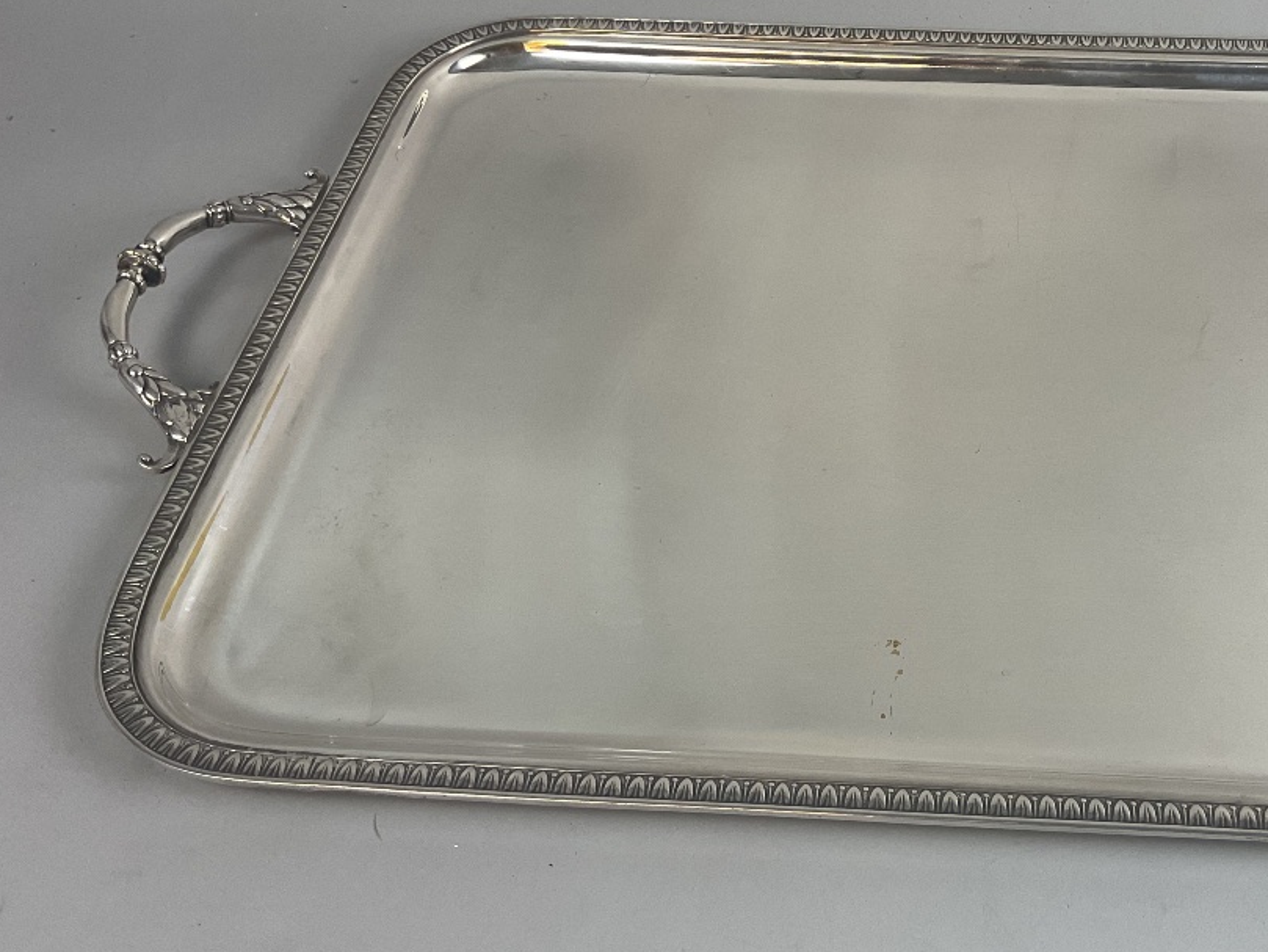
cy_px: 422
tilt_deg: -47.1
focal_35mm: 43
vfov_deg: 33.6
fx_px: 1575
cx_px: 933
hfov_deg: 42.6
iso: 40
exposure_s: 1/100
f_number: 1.8
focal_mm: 3
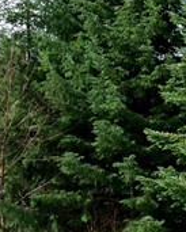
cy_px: 213
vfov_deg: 19.2
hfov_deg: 13.0
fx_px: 674
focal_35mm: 98
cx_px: 403
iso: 100
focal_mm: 11
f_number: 7.1
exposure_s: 1/200
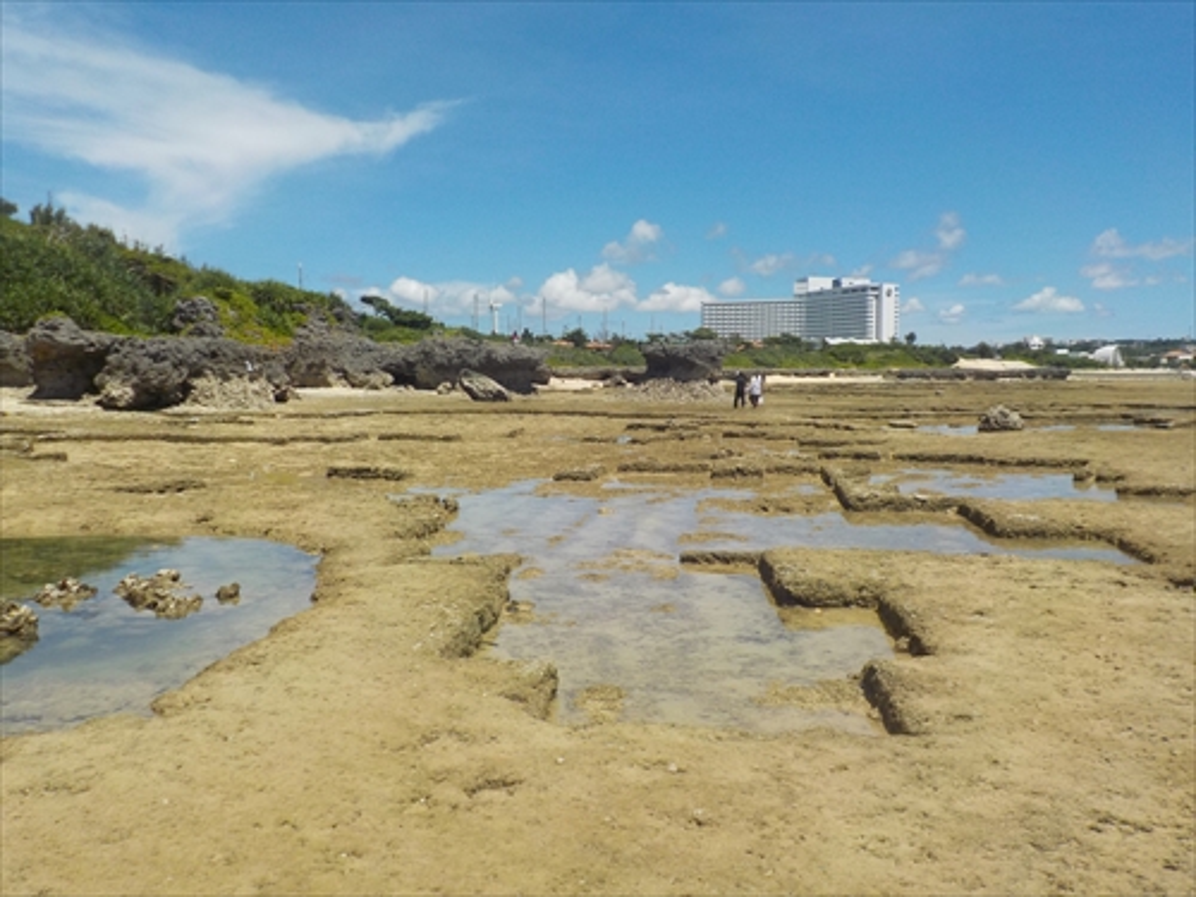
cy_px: 448
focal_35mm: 30
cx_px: 598
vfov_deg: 46.8
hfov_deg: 60.0
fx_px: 1037
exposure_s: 1/500
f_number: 6.6
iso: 125
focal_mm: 4.1
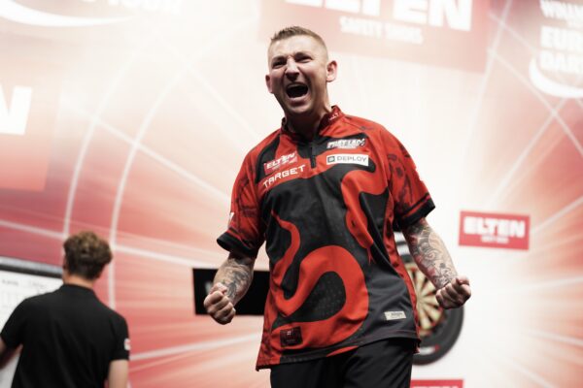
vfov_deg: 17.7
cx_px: 292
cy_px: 194
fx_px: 1247
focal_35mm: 77
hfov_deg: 26.3
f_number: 2.8
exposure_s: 1/640
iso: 2500
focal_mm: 77
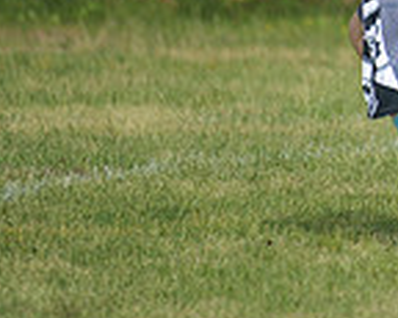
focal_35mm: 1286
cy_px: -149
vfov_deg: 1.2
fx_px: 15138
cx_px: 691
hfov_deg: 1.5
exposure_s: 1/3200
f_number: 4
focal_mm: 340
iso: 640
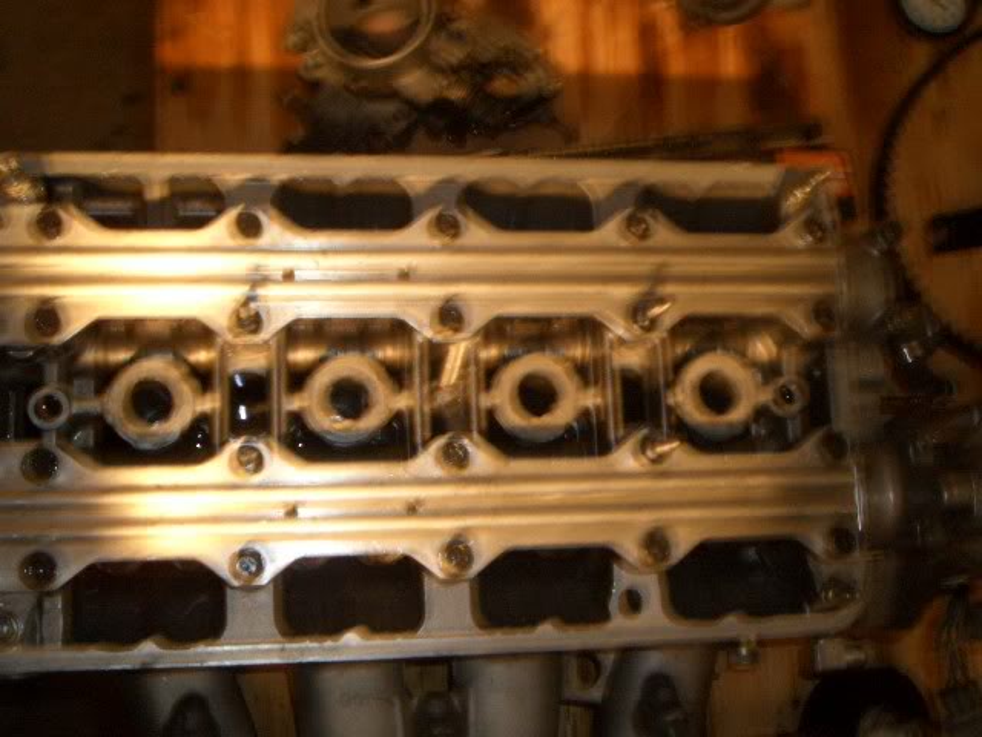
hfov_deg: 43.9
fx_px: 1220
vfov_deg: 33.6
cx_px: 491
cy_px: 368
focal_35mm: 43
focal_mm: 5.7
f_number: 4.3
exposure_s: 1/2
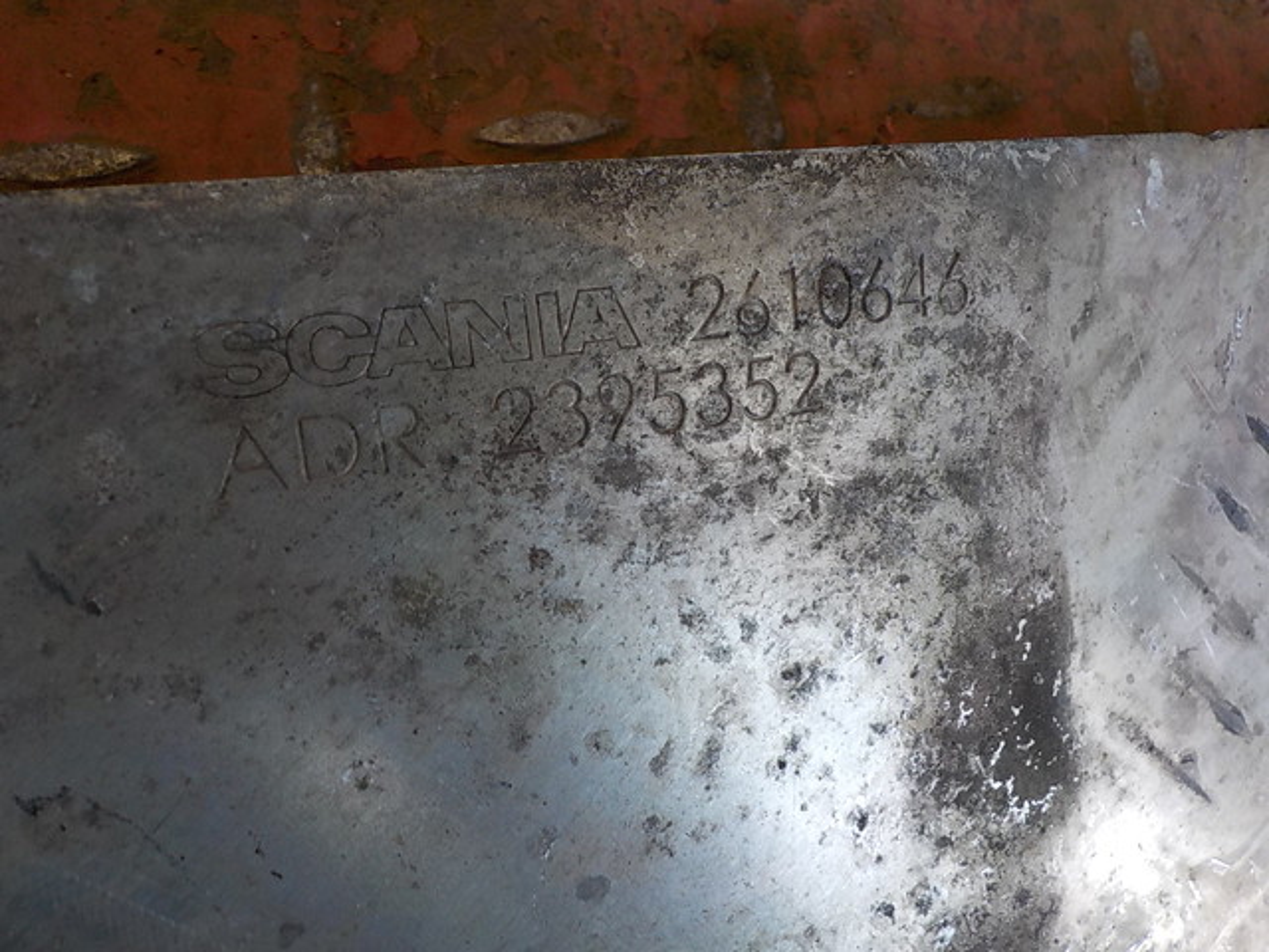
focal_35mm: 30
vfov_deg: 46.8
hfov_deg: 60.0
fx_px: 1100
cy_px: 476
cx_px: 634
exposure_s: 1/40
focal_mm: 4.1
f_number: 3.3
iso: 125
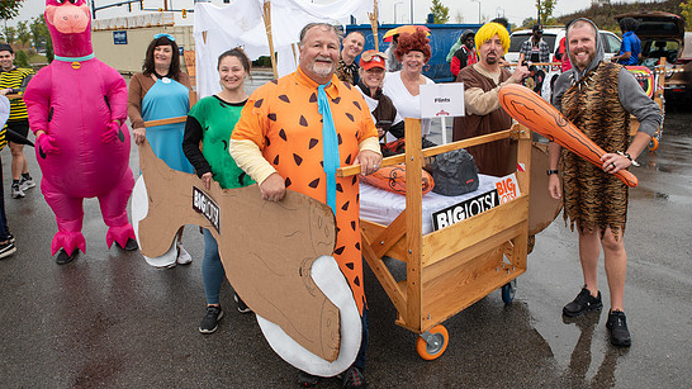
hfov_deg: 59.5
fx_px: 605
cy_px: 153
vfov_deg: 35.5
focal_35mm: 33
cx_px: 364
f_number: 6.3
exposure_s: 1/200
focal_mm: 29
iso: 400
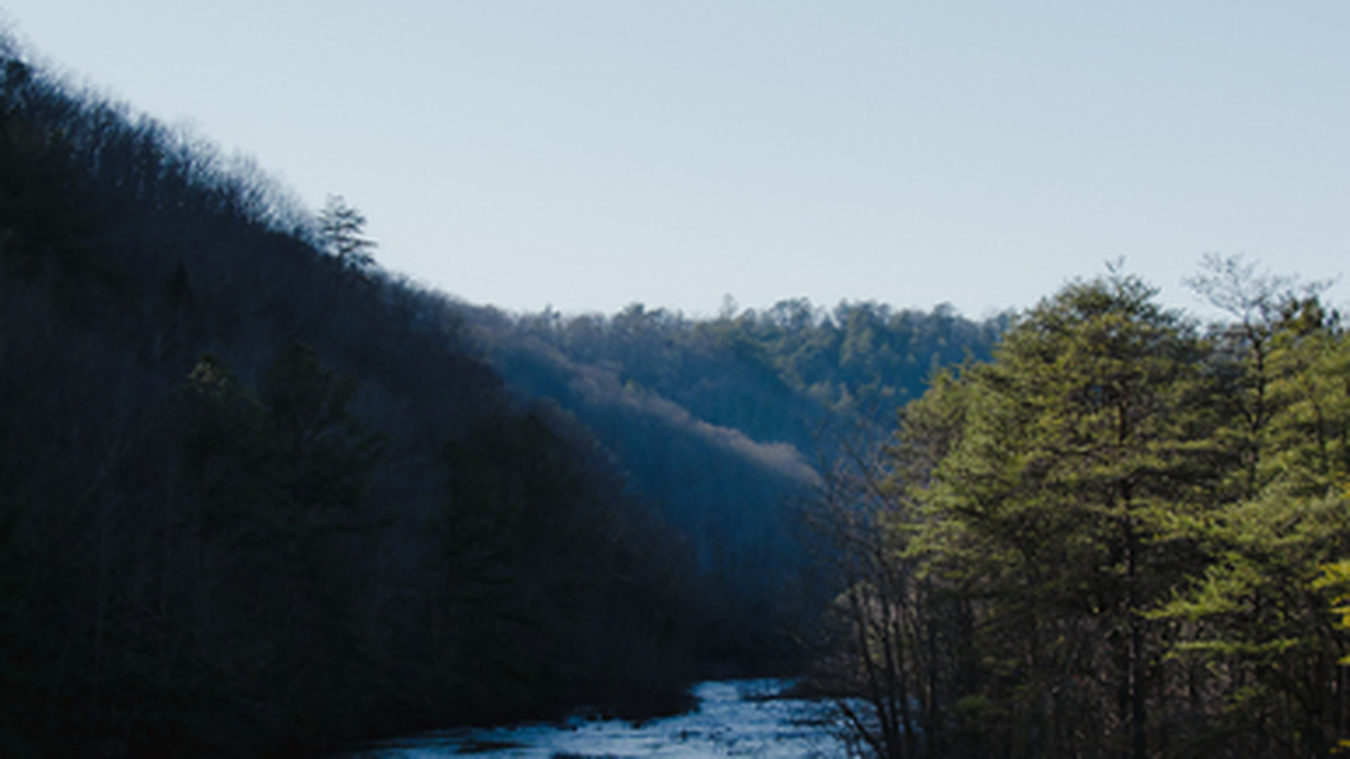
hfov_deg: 24.2
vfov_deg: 13.7
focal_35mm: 88
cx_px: 672
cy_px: 399
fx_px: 3150
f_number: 3.2
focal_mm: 30
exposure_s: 1/3200
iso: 320
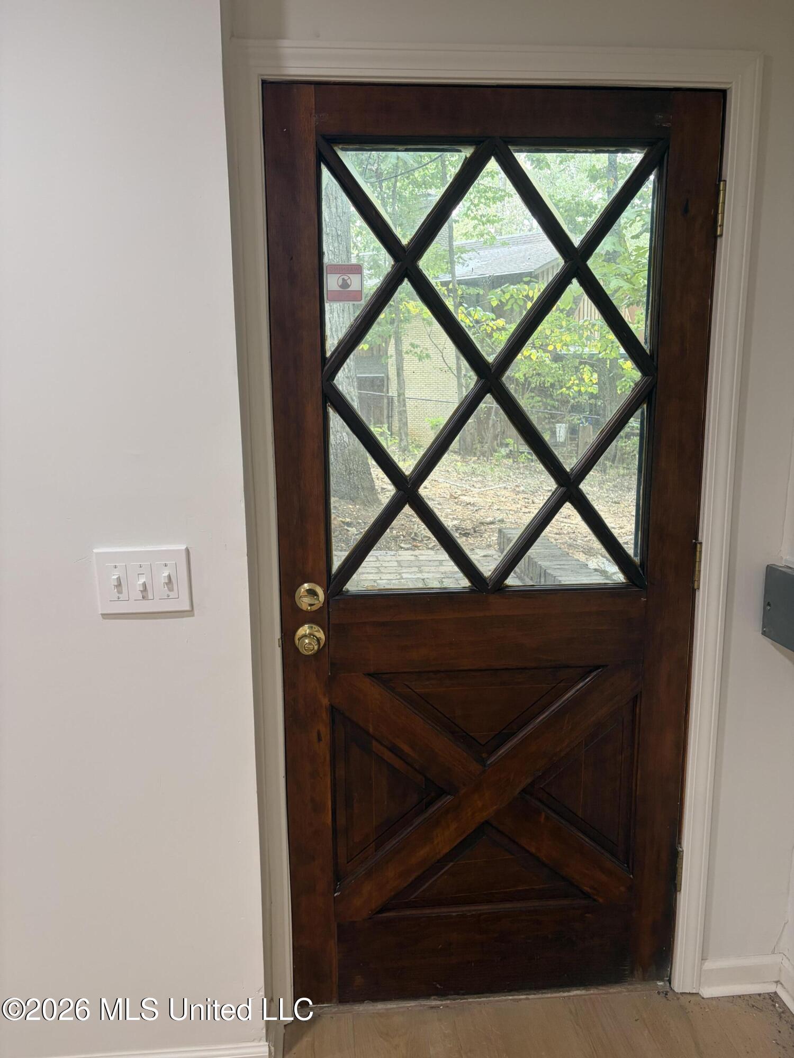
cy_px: 529
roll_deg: +1.0
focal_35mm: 26
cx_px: 397
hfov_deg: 53.1
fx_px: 795
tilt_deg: -11.8
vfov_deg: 67.3
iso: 160
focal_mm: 5.96
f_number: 1.6
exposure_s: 1/60
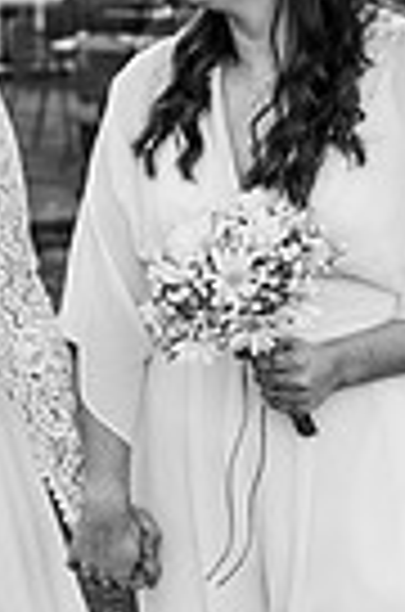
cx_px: 52
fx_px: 1967
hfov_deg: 11.7
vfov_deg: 17.7
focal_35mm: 116
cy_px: 369
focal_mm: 35
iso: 100
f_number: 2.5
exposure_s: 1/800
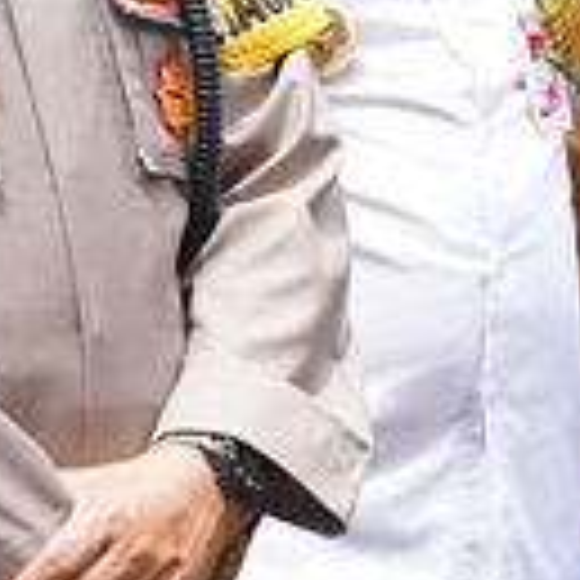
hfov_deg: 5.2
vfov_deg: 5.3
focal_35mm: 331
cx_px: 1003
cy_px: -216
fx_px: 6275
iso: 100
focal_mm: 48
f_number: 2.8
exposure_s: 1/400
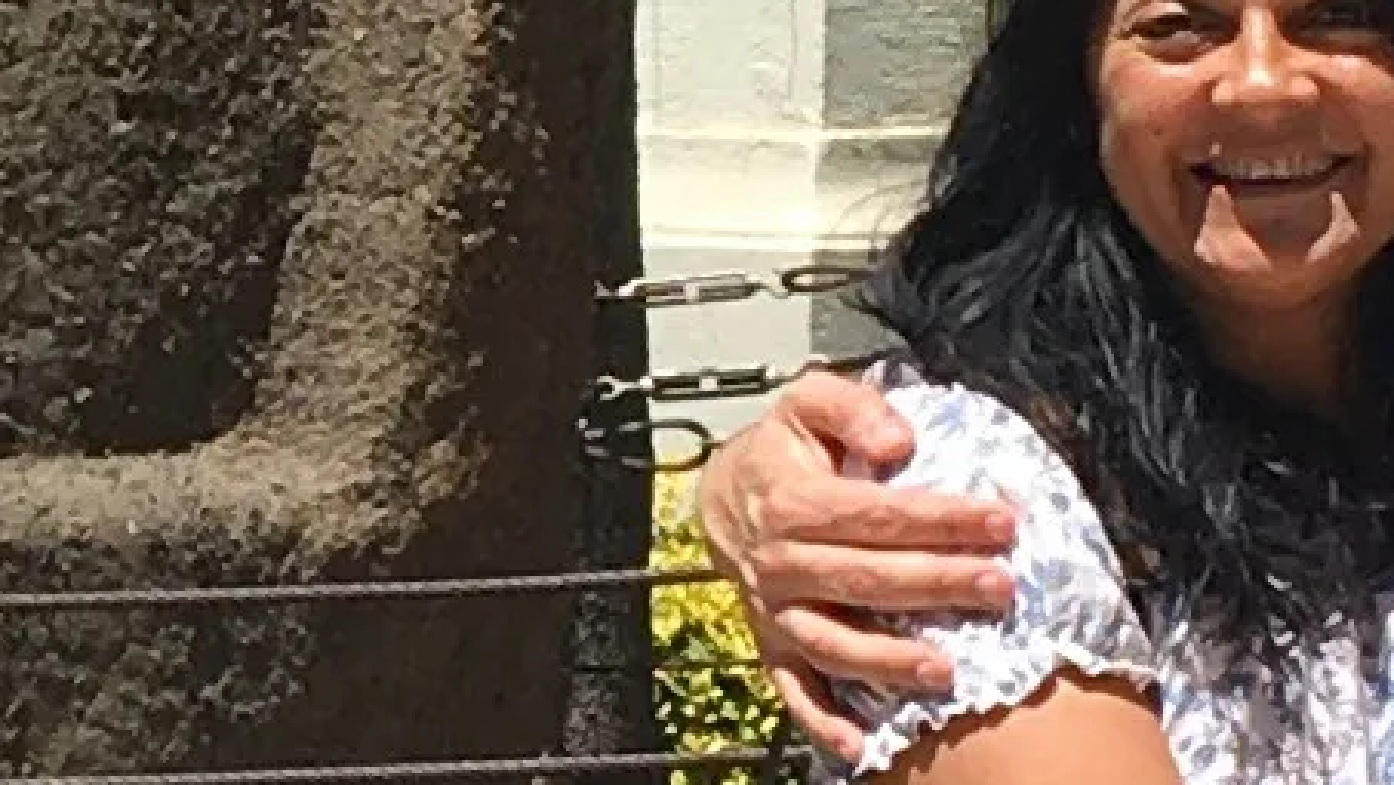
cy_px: 502
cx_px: -135
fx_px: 10389
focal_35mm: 281
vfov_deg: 4.3
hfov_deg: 7.6
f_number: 2.2
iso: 25
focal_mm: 4.15
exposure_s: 1/1374
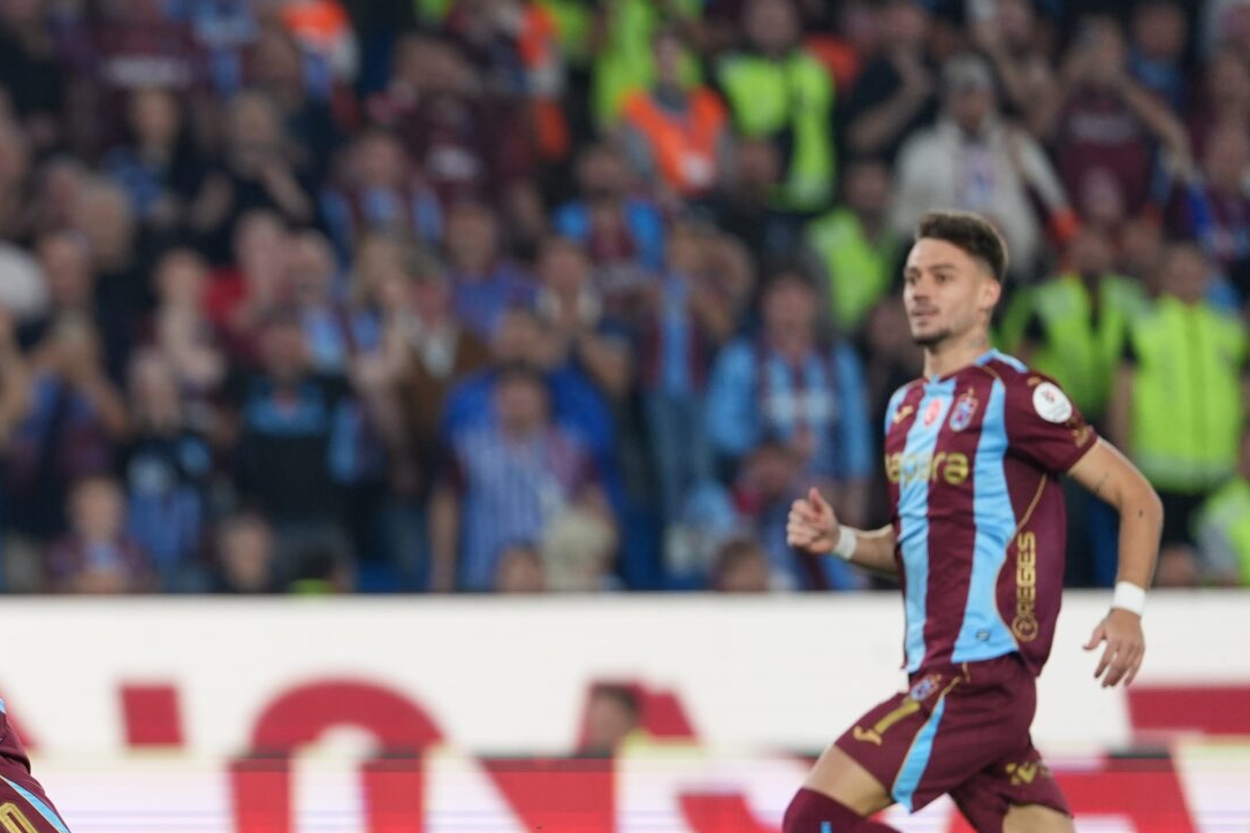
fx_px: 24547
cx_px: -170
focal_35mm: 707
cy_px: 750
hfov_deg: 2.9
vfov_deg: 1.9
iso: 1250
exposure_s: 1/1250
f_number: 2.8
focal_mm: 300
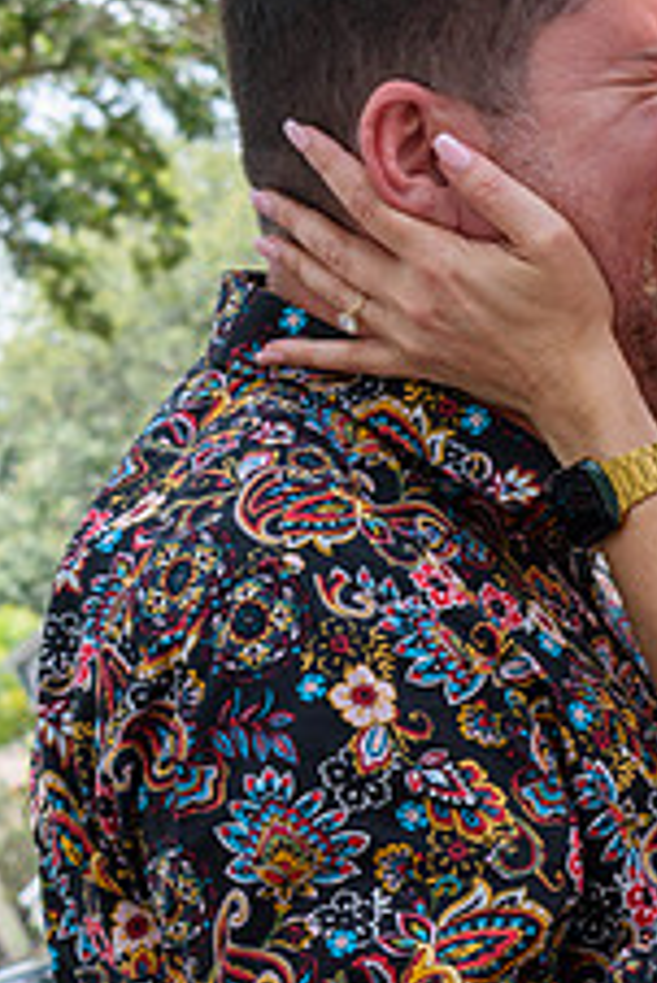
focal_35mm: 164
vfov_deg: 12.5
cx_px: 600
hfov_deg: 8.4
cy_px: 505
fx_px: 4482
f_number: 8
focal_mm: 55
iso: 280
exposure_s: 1/250
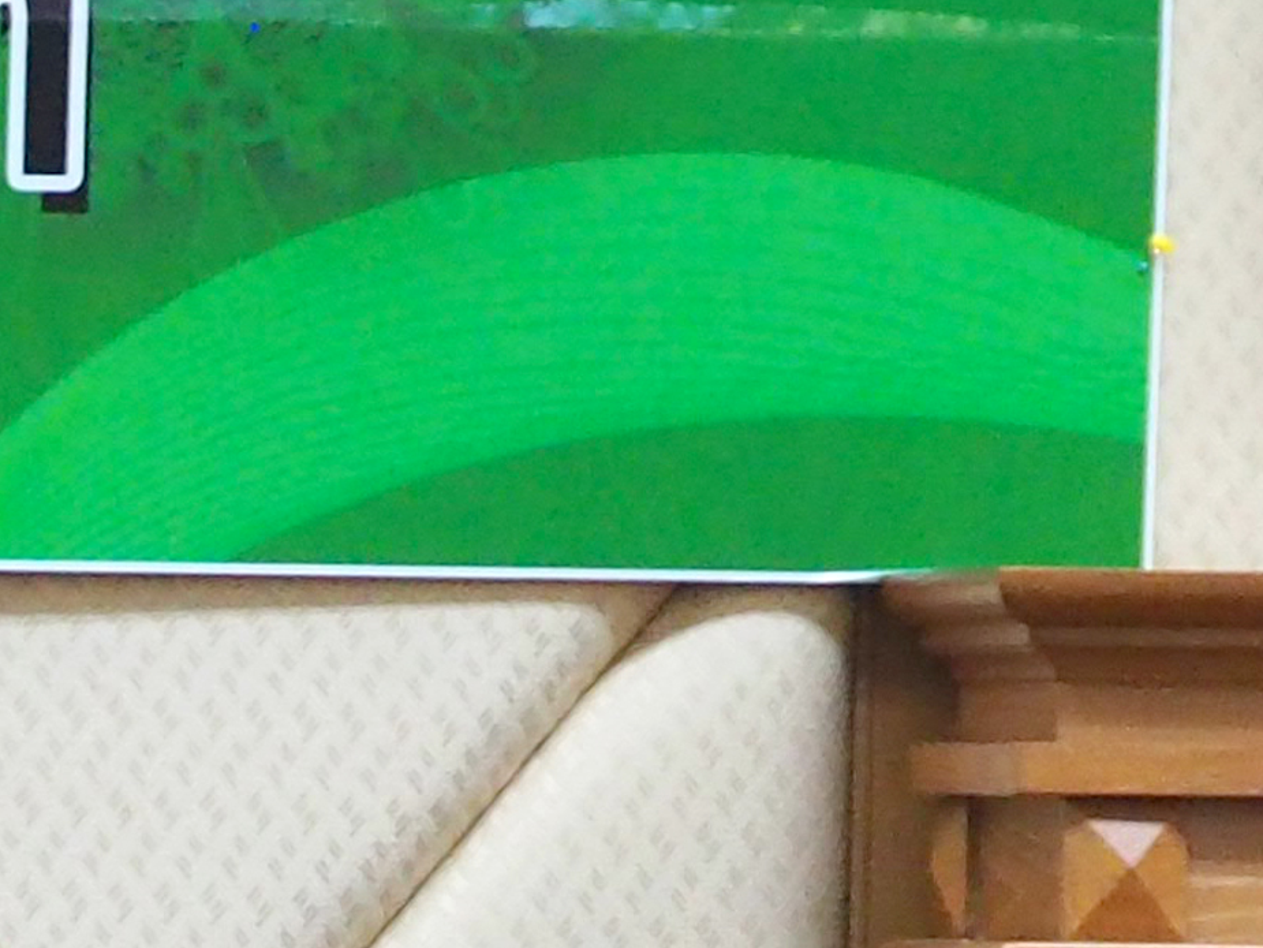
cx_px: -1259
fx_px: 9816
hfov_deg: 7.1
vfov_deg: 5.4
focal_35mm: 269
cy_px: 1997
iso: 1600
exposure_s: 1/60
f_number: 5.2
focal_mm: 27
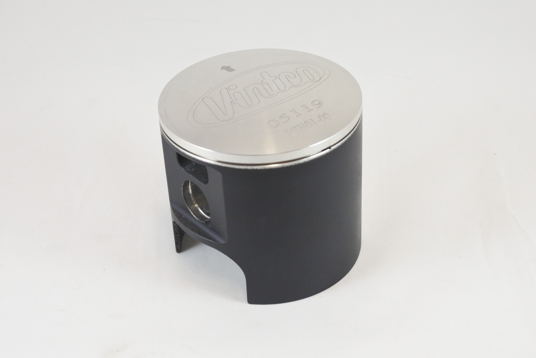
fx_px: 685
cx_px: 268
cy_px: 179
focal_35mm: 46
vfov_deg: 29.2
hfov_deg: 42.7
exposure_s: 1/125
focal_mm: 17.2
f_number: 4.5
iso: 560
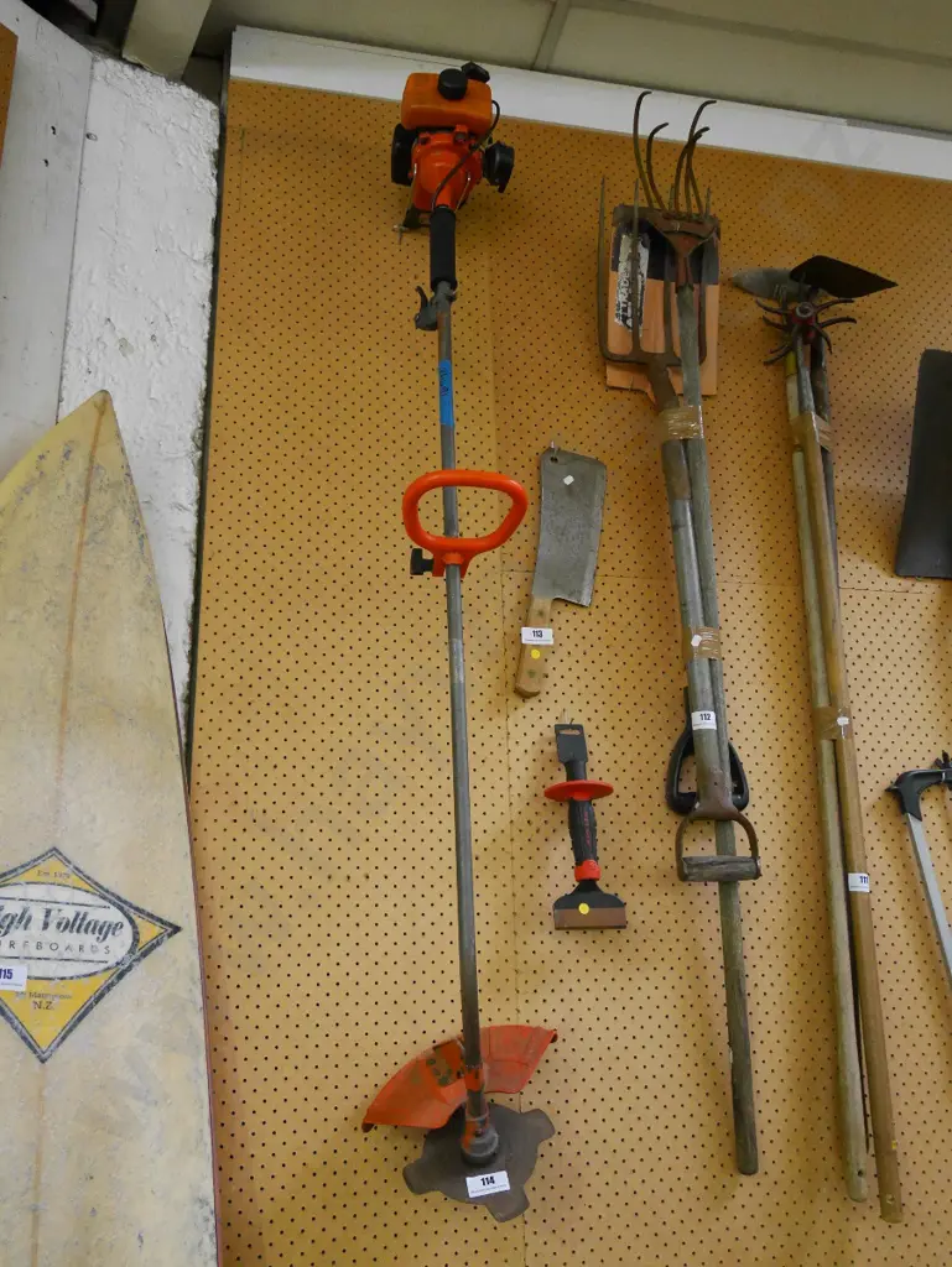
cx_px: 476
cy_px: 634
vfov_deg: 59.9
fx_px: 1099
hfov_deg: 46.8
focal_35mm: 30
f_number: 4
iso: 3200
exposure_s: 1/15
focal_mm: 15
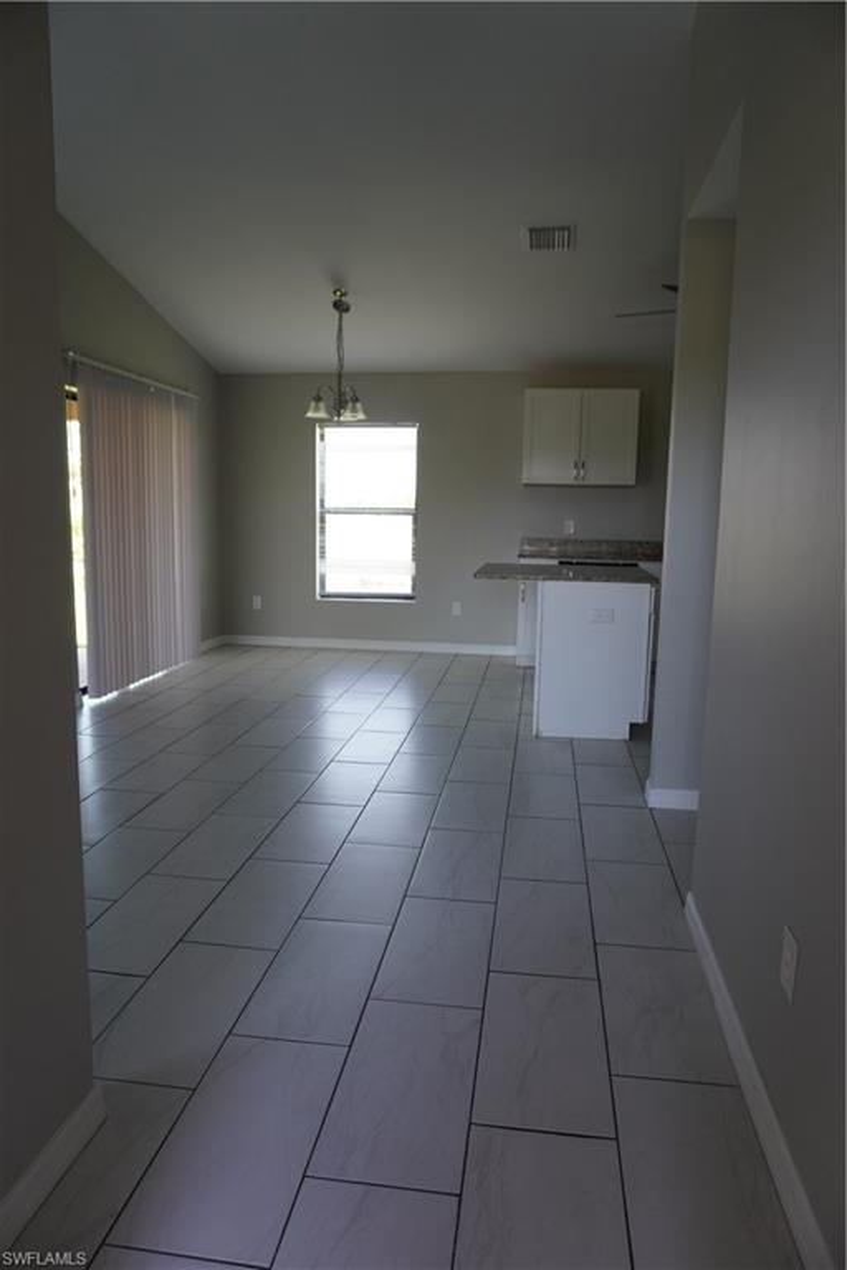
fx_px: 847
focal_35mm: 24
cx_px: 424
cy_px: 635
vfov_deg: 73.7
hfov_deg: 53.1
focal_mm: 16
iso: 500
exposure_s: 1/160
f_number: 4
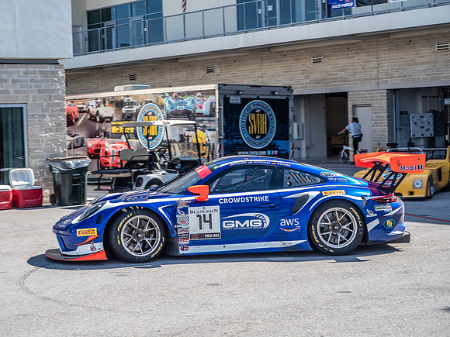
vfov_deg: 19.4
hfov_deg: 25.7
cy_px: 168
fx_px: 988
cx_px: 225
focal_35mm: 76
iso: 64
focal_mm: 38
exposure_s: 1/125
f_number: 5.6
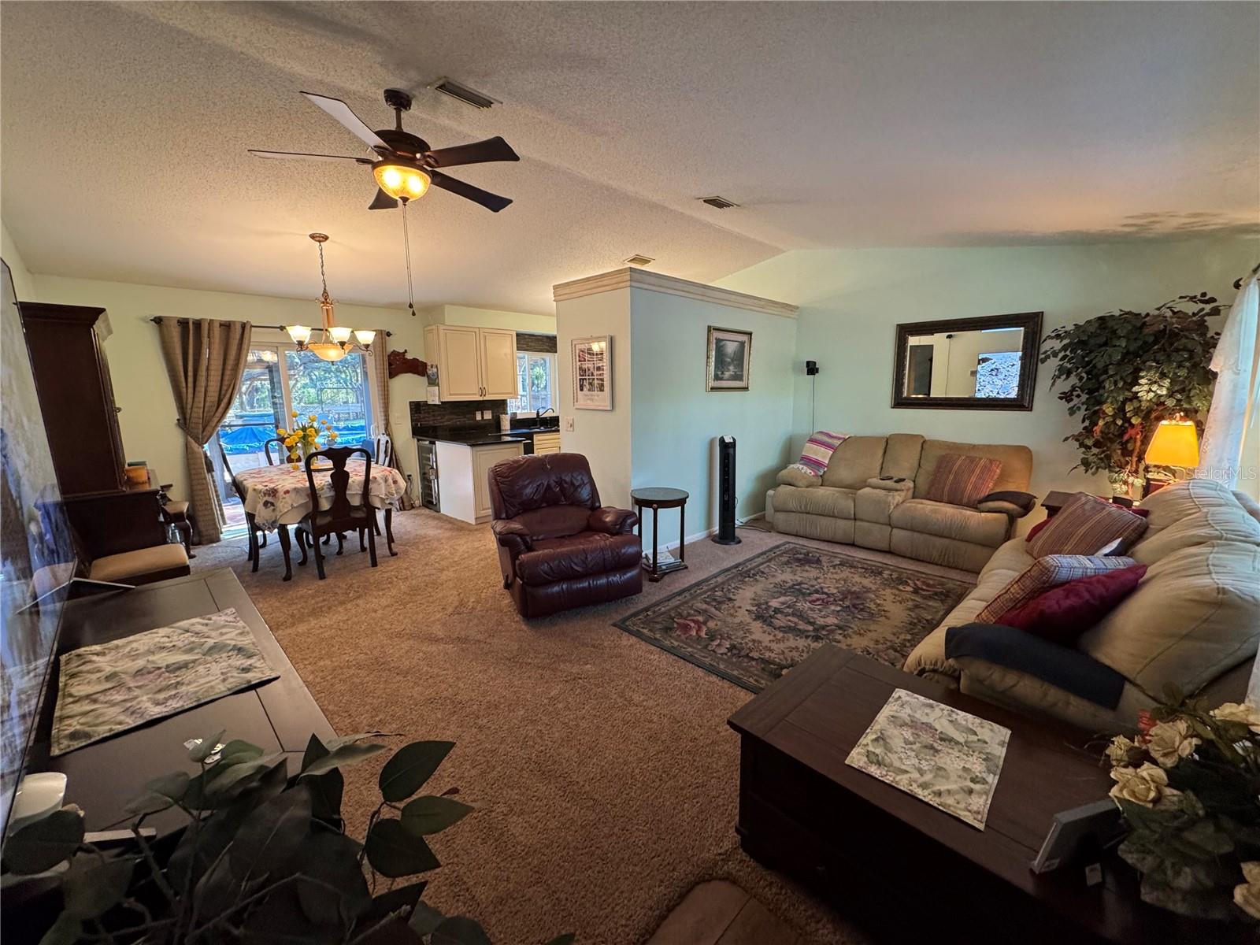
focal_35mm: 14
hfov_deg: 102.1
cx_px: 630
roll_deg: +0.7
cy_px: 472
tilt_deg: -9.7
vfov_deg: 85.7
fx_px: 510
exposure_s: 1/60
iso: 320
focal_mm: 2.22
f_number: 2.2
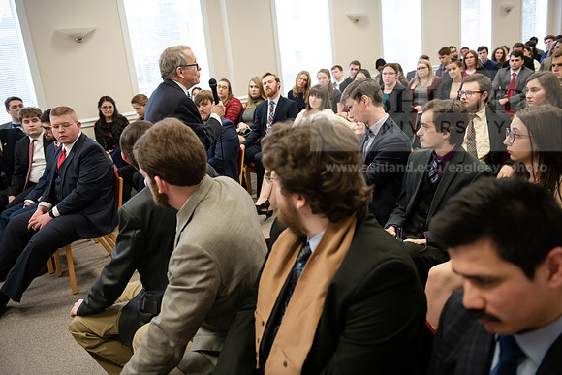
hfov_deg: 58.7
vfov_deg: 41.1
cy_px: 188
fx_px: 500
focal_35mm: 32
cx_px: 281
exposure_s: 1/200
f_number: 3.2
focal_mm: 32
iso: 2000
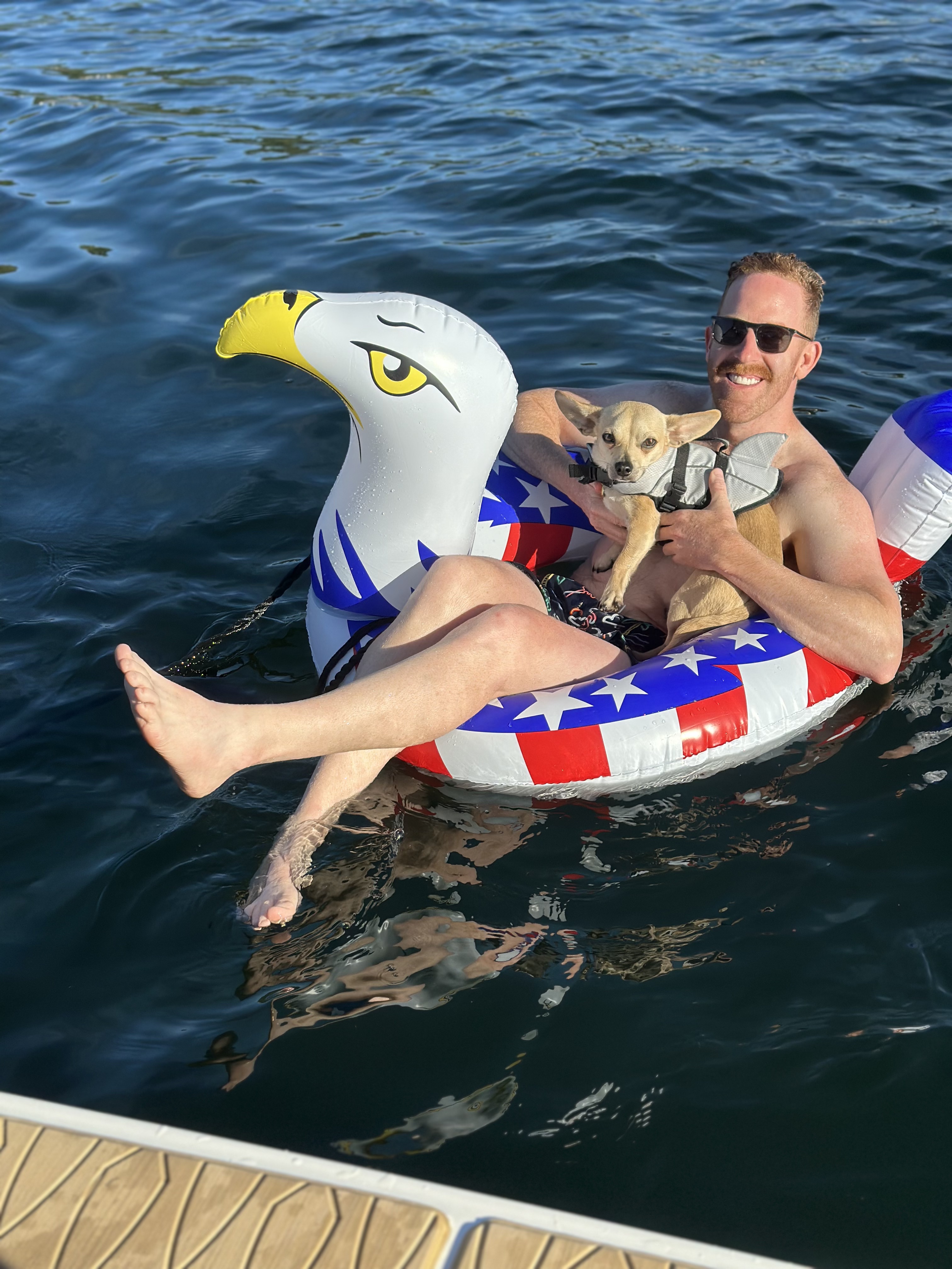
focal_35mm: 48
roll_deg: +2.9
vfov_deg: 39.7
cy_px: 634
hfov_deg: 30.3
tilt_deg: -29.3
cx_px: 476
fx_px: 1760
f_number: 1.78
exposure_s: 1/6211
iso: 100
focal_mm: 6.86
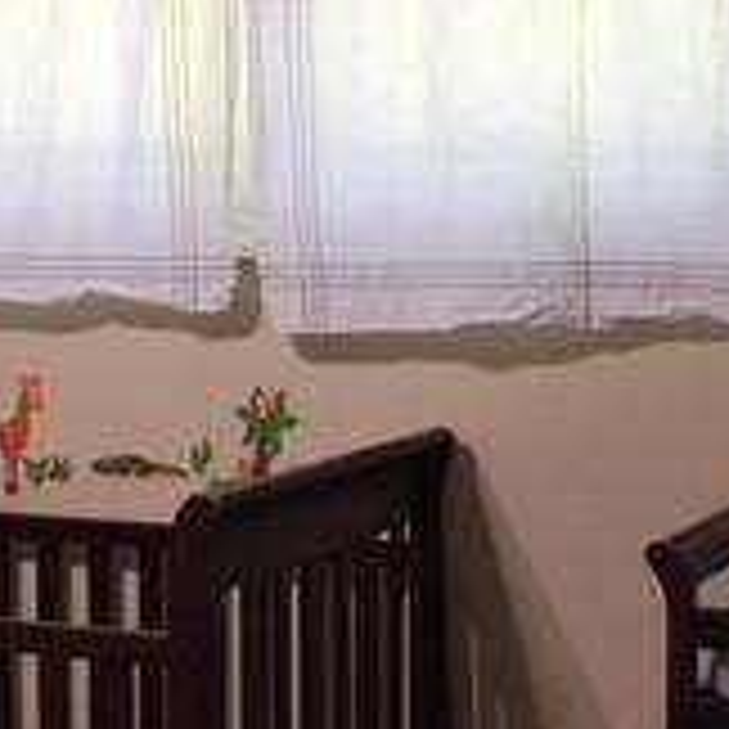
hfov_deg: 17.2
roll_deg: -0.6
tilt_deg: -3.1
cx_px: 423
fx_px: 2406
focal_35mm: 101
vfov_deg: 17.2
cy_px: 387
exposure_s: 1/15
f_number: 2.2
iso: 40
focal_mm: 4.15
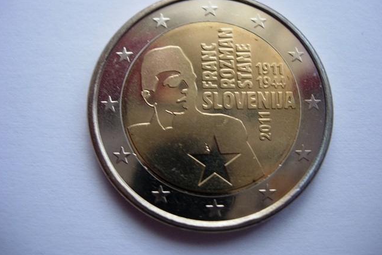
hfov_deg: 48.4
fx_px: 425
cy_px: 115
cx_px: 191
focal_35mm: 40
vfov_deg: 33.4
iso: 109
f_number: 2.8
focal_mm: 7.8
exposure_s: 1/32
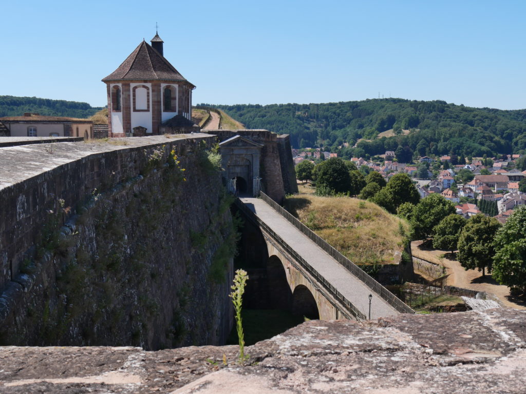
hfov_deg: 39.7
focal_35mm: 48
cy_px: 197
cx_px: 263
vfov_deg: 30.3
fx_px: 729
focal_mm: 24
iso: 200
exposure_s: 1/400
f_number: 8
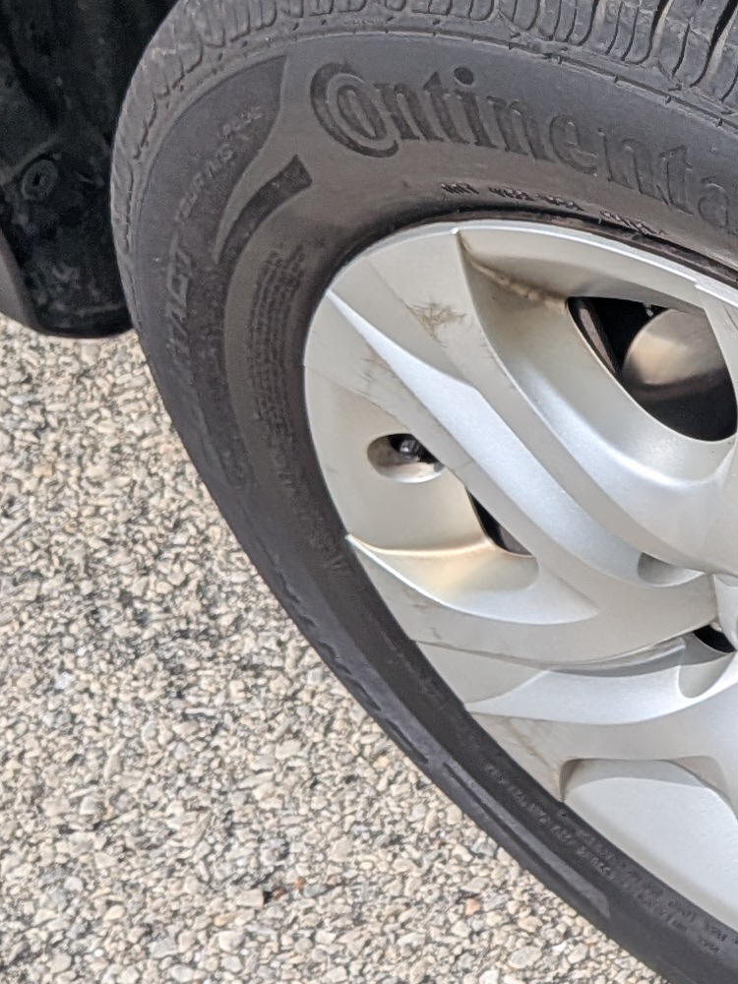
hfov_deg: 13.7
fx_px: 2729
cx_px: 1342
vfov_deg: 20.4
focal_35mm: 96
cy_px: 347
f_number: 1.7
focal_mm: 4.53
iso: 27
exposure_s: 1/17544
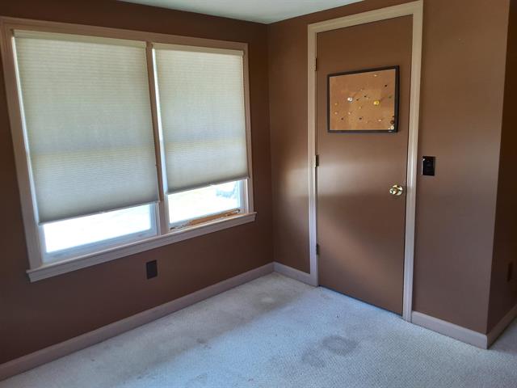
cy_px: 194
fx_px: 418
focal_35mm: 28
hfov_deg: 63.4
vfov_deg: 49.7
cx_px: 258
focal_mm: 2.91
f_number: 1.9
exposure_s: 1/60
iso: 40
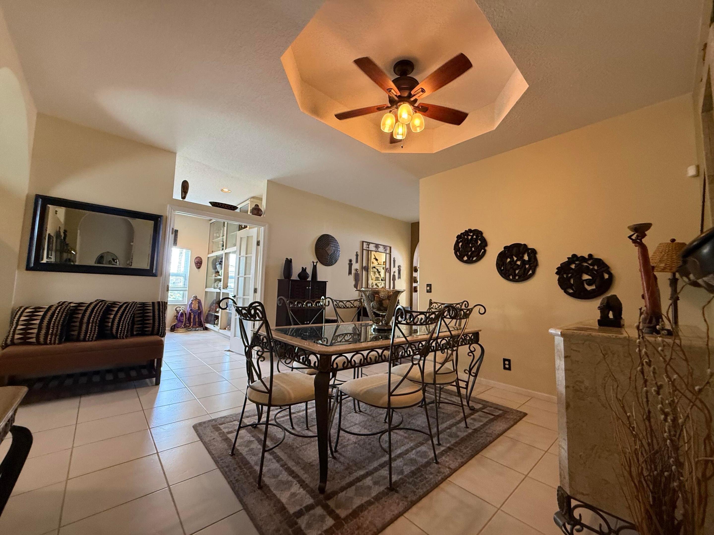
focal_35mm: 14
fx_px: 289
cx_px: 357
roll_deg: -2.0
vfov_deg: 85.7
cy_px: 268
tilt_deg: +4.8
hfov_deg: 102.1
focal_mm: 2.22
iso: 400
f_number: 2.2
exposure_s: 1/60
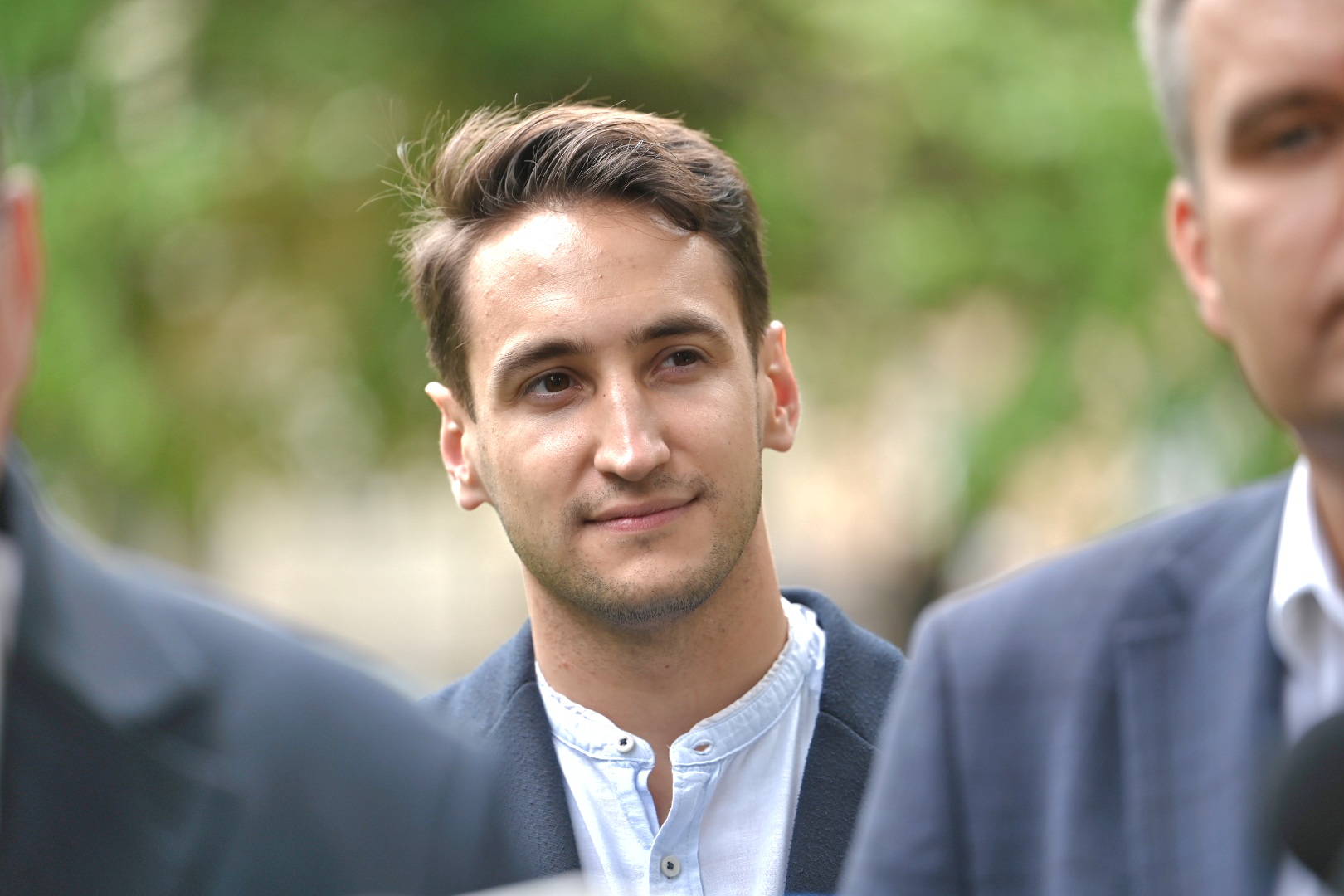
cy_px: 448
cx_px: 672
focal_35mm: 180
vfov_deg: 7.6
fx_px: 6719
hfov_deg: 11.4
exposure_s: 1/250
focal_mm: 180
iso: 110
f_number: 2.8
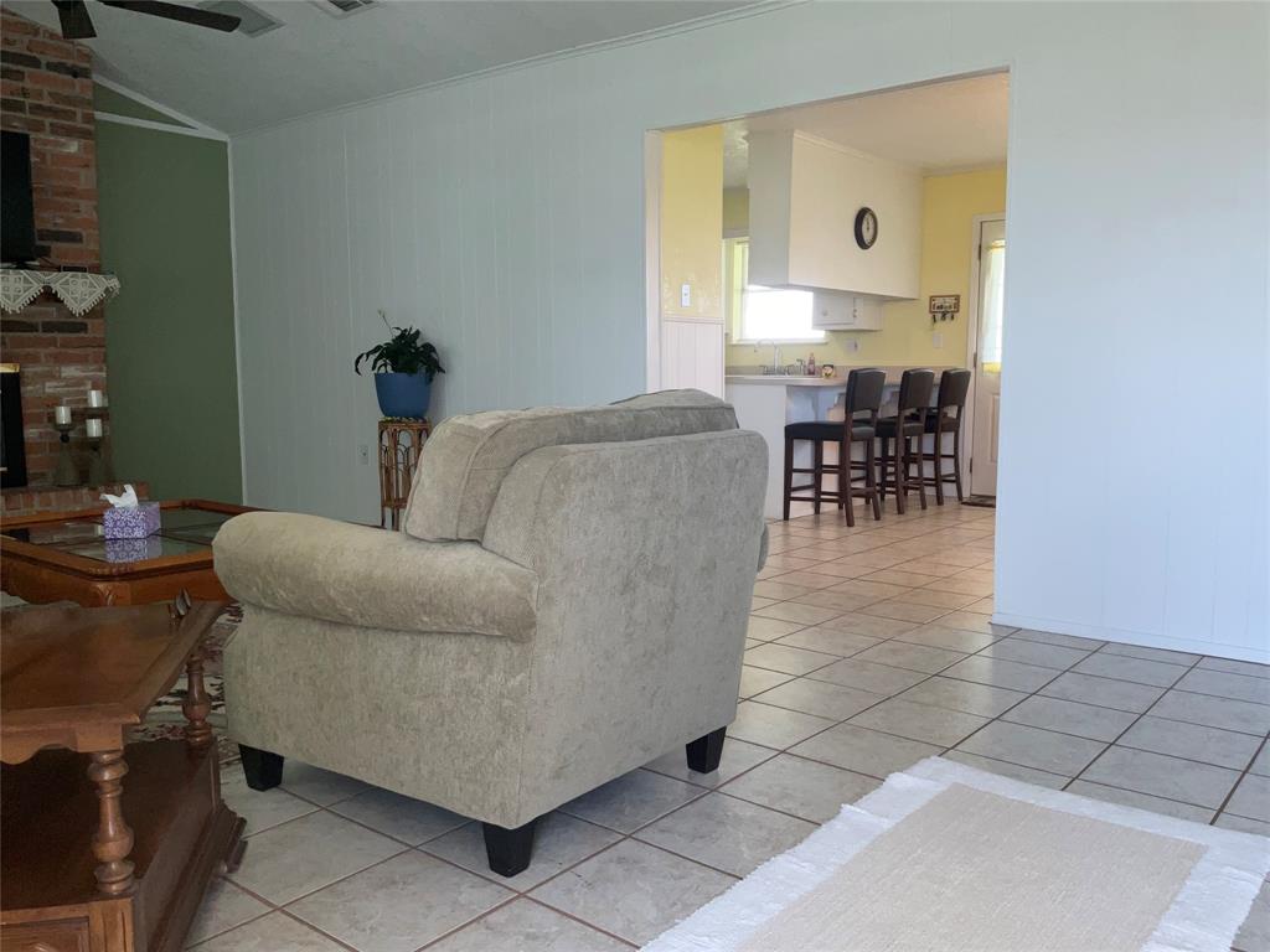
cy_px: 476
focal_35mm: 29
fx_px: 1064
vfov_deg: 48.2
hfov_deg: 61.7
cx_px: 635
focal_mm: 3
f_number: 1.8
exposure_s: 1/78
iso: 40
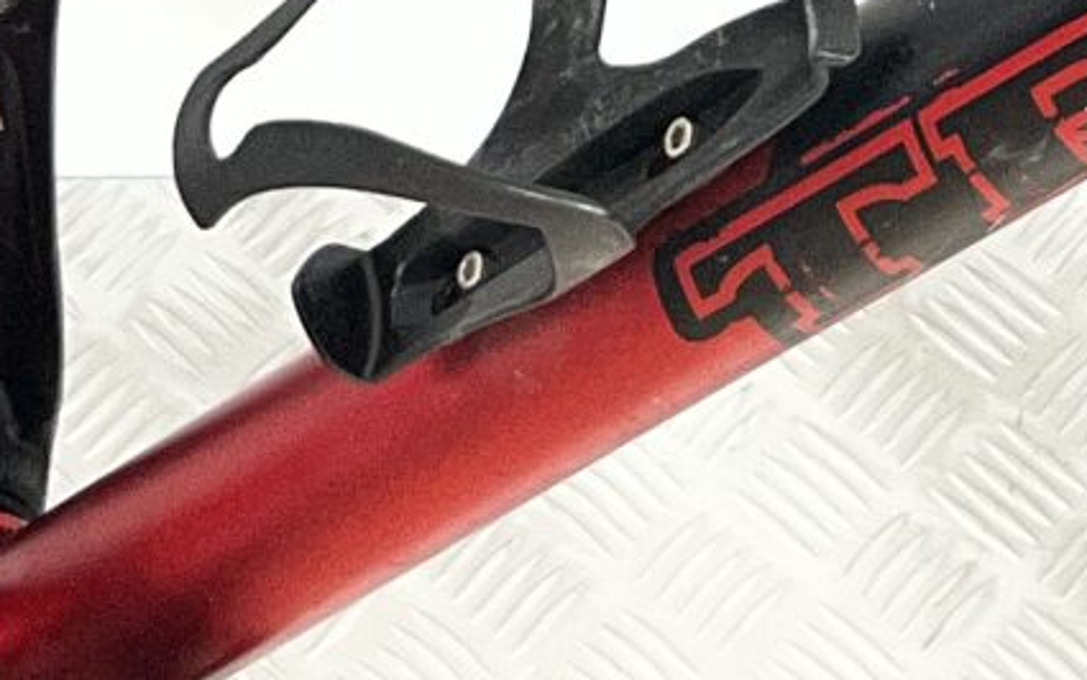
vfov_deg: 7.6
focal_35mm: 166
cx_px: 225
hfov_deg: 12.6
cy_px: -649
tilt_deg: -50.1
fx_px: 4920
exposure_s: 1/100
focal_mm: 5.7
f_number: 1.5
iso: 80
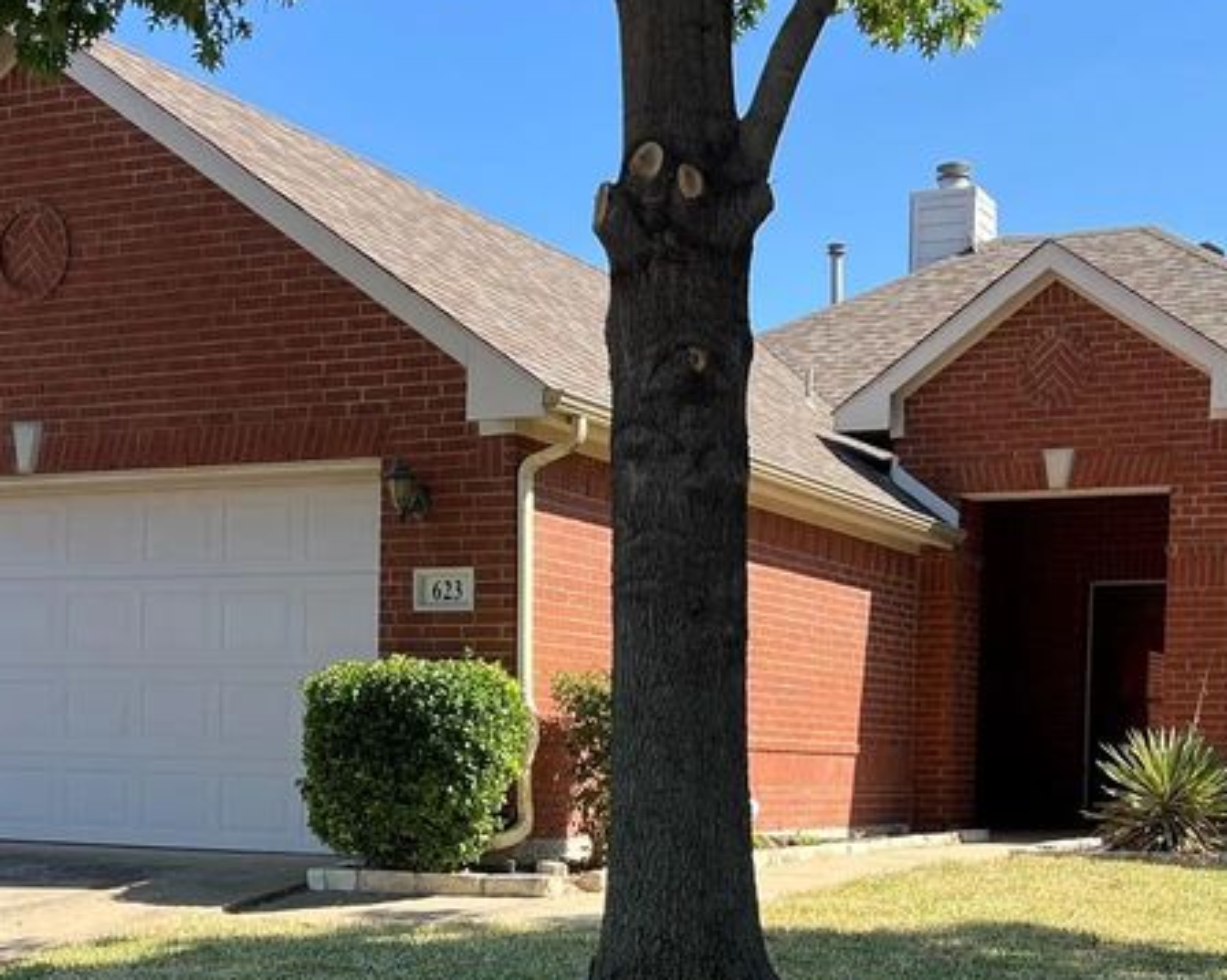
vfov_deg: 25.5
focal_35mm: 58
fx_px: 2105
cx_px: 723
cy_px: 846
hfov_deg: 32.4
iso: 50
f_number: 1.5
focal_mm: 5.7
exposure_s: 1/1751
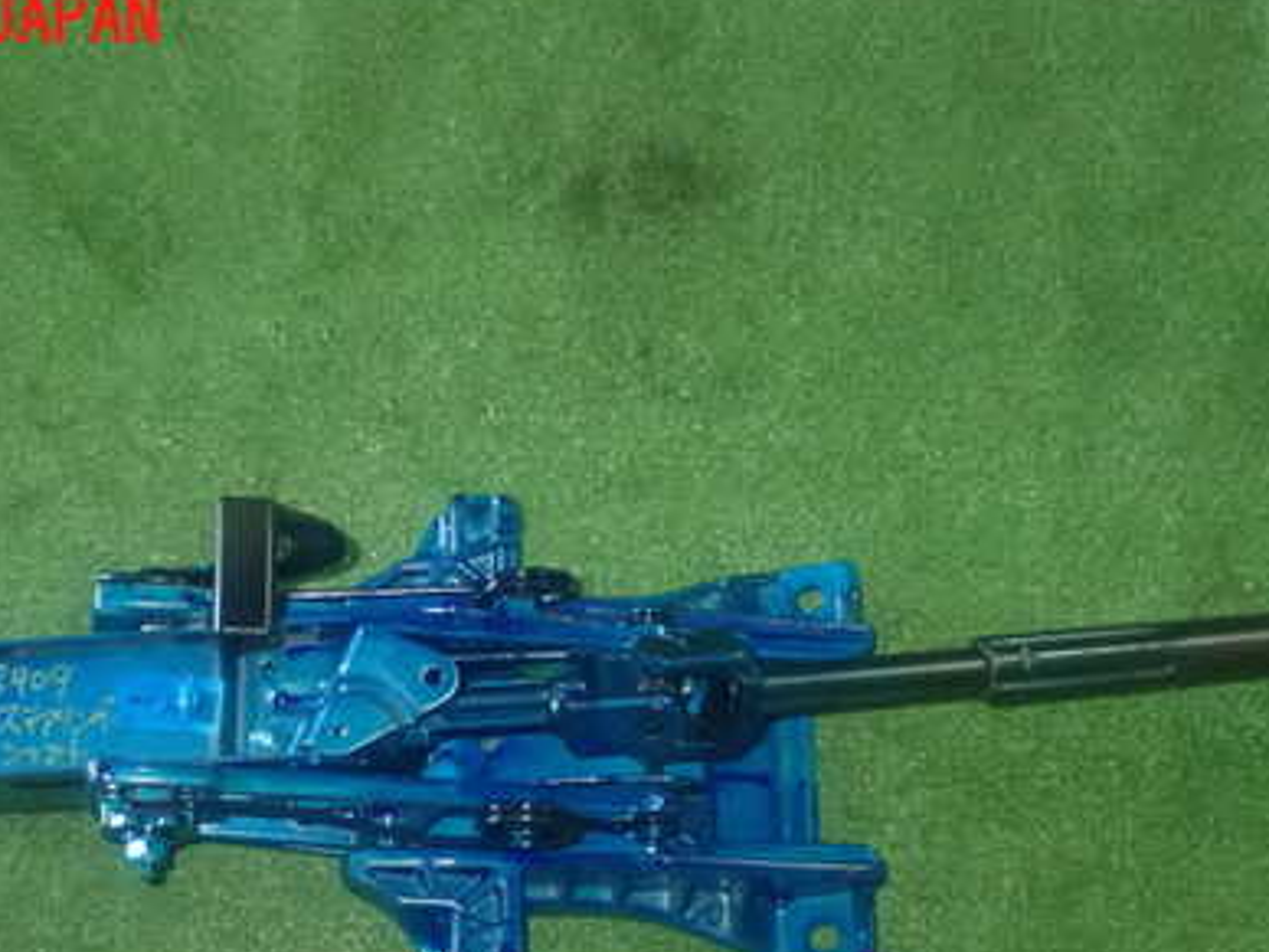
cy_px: 716
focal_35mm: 68
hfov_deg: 28.5
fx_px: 2493
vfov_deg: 21.4
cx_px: 546
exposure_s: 1/40
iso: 1600
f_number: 9
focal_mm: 7.84
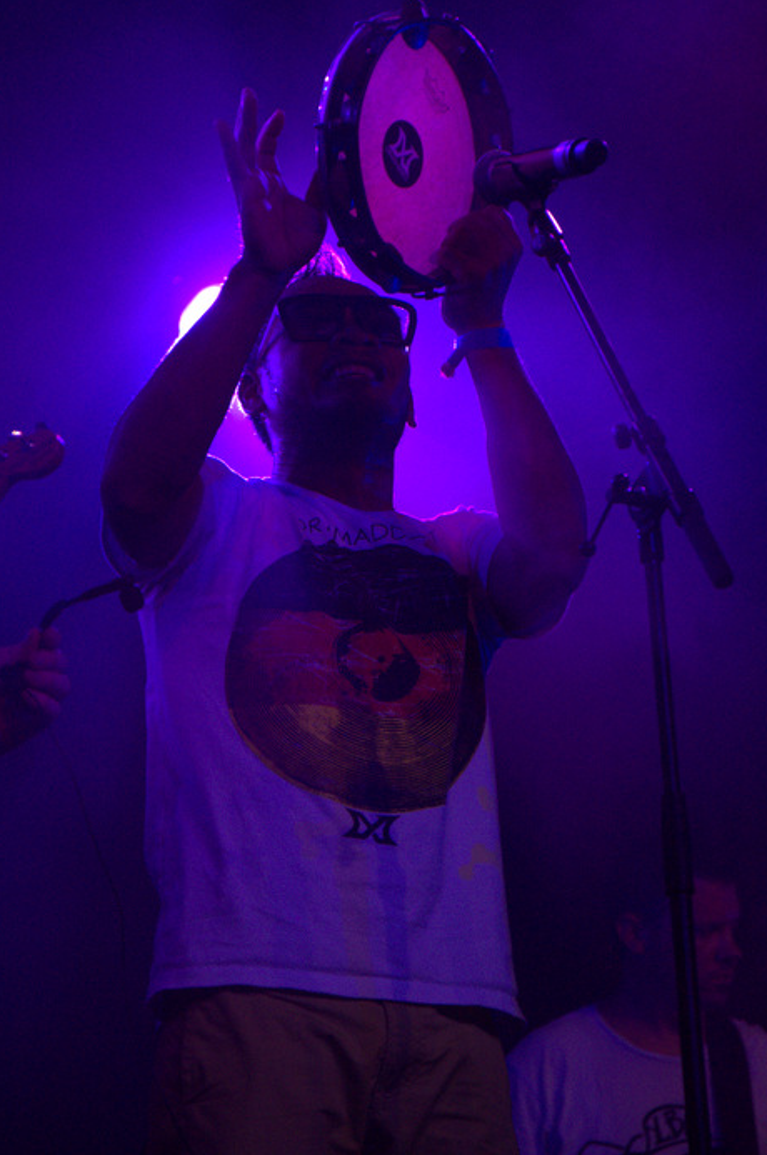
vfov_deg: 12.6
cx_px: 390
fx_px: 5241
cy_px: 582
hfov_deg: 8.4
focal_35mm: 164
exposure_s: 1/500
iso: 4000
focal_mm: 105
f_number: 5.6
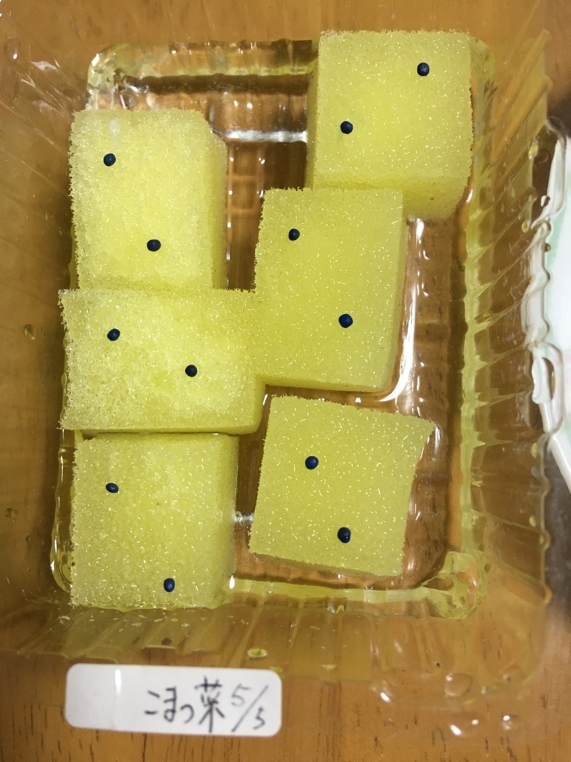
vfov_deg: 61.7
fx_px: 638
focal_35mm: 29
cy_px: 381
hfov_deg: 48.2
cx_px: 286
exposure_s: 1/30
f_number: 2.2
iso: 80
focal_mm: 4.15
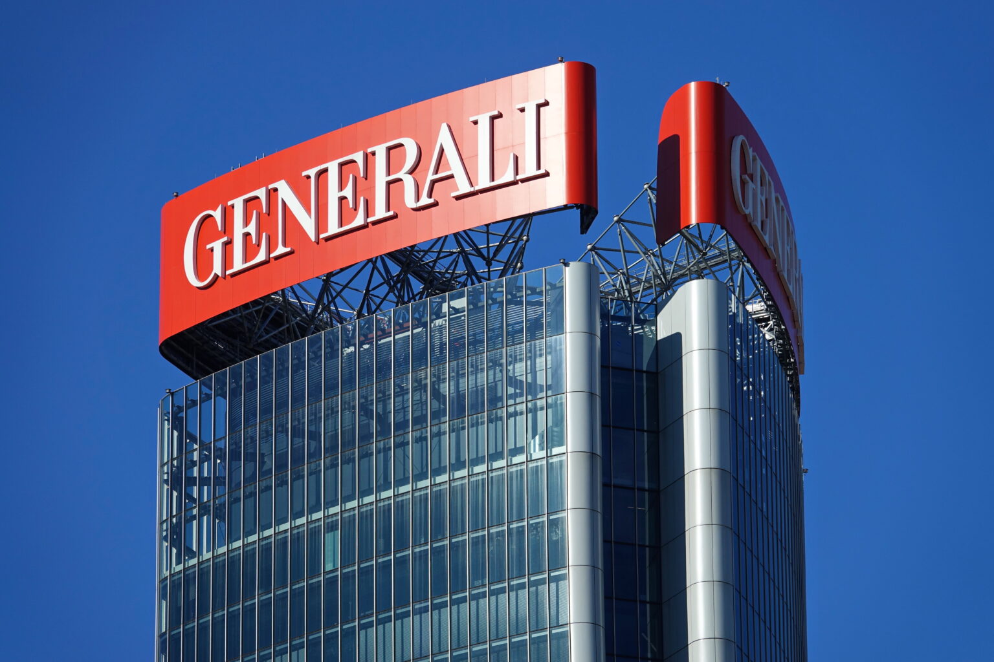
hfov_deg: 8.3
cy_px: 331
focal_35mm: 247
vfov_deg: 5.6
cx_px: 497
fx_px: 6819
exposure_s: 1/1000
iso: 100
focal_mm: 90.5
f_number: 4.5
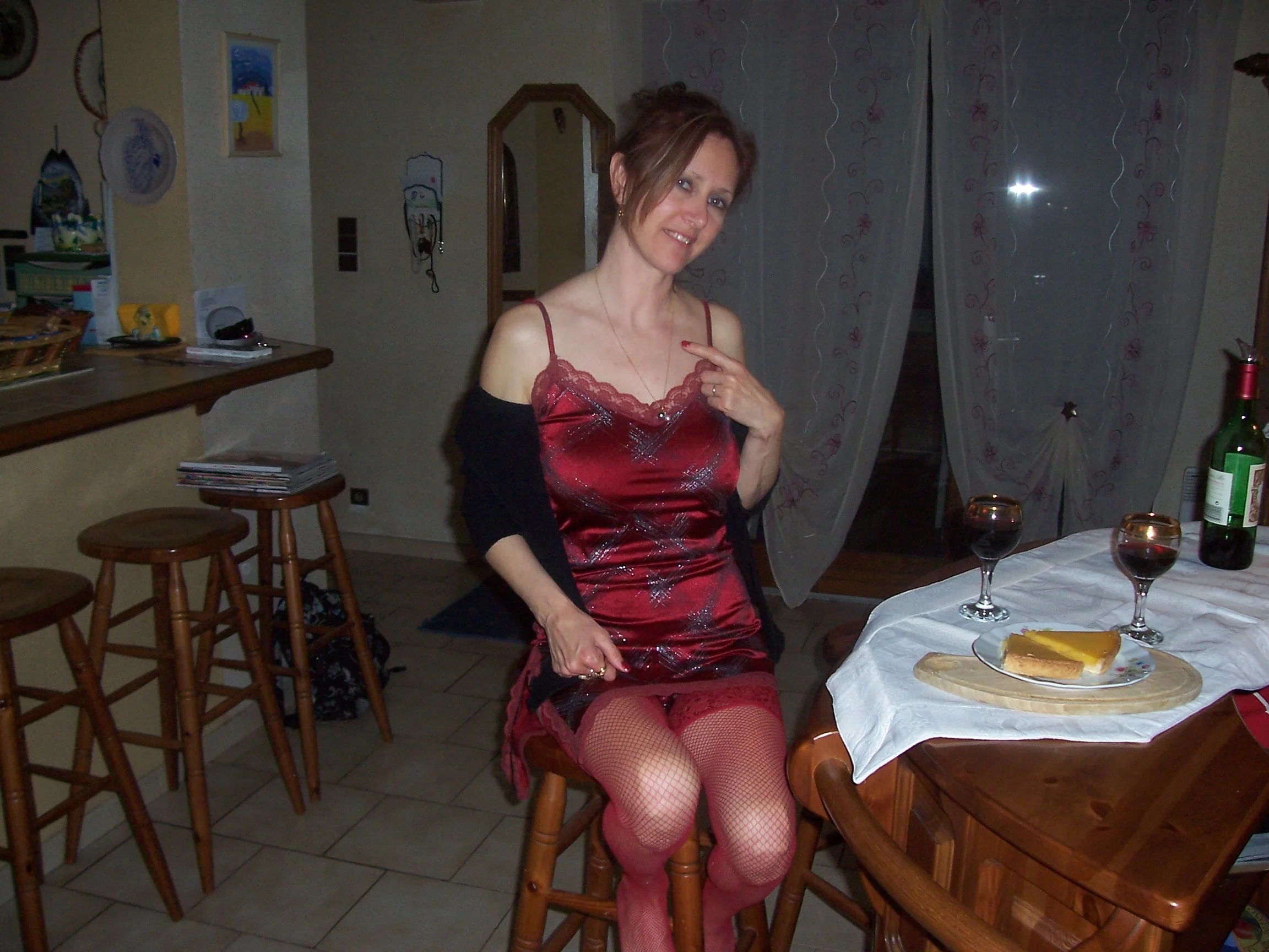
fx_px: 1246
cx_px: 634
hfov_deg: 54.0
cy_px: 476
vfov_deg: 41.8
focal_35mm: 34
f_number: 2.7
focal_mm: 5.6
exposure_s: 1/60
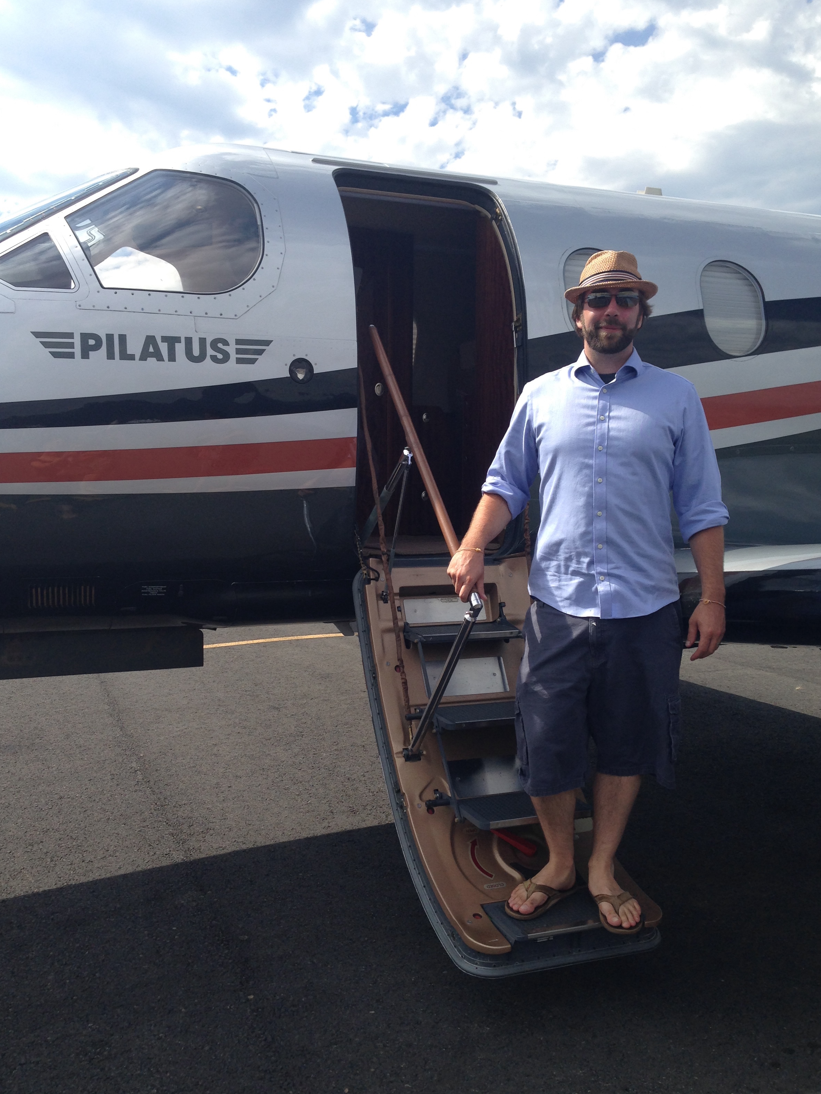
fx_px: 1075
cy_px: 561
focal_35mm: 34
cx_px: 414
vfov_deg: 54.0
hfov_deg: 41.8
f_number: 2.4
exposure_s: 1/1427
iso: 50
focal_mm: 4.12
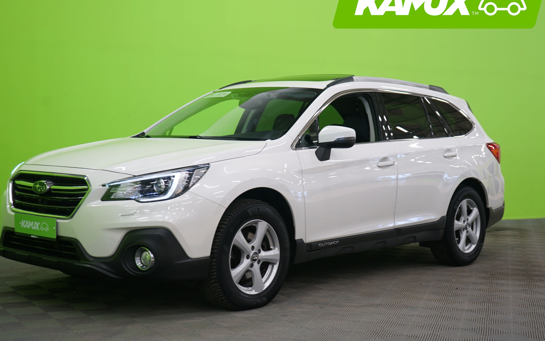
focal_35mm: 54
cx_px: 255
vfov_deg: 24.0
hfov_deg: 37.5
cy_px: 161
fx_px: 802
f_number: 4.5
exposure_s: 1/10
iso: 400
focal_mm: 47
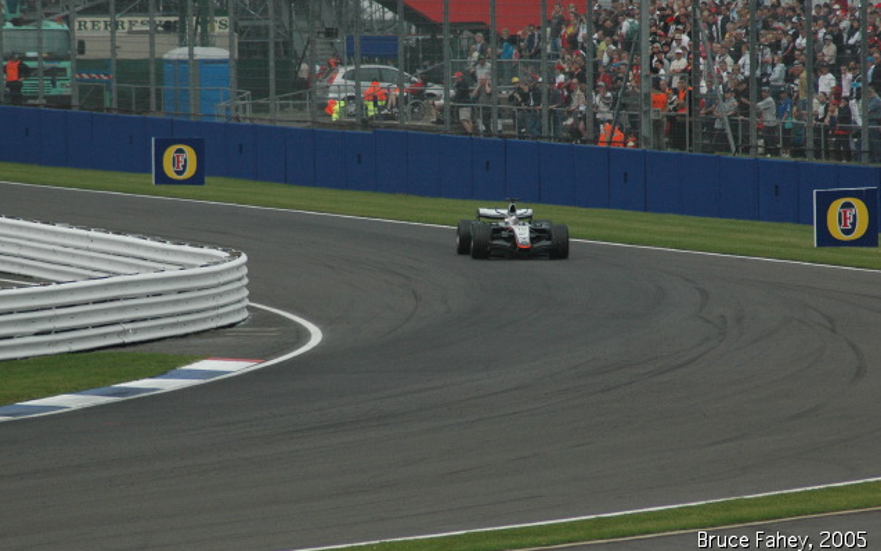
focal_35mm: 460
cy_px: 264
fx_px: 11044
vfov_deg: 2.9
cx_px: 440
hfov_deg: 4.6
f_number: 7.1
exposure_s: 1/2500
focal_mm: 300
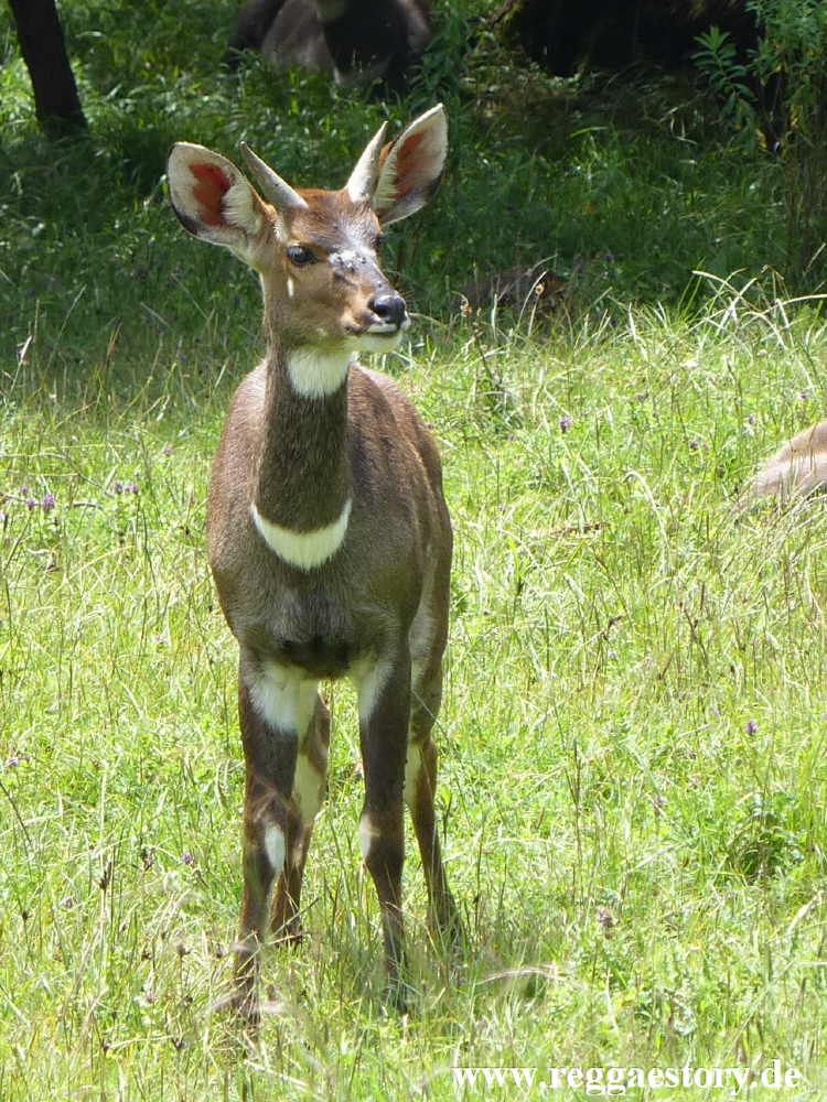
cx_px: 414
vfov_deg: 7.0
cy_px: 551
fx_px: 9078
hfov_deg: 5.2
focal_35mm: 285
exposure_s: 1/250
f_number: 4
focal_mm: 51.2
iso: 100
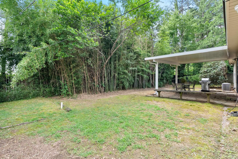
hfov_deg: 96.7
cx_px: 119
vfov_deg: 73.8
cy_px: 80
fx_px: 106
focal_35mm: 16
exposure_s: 1/30
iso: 250
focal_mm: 16
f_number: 9
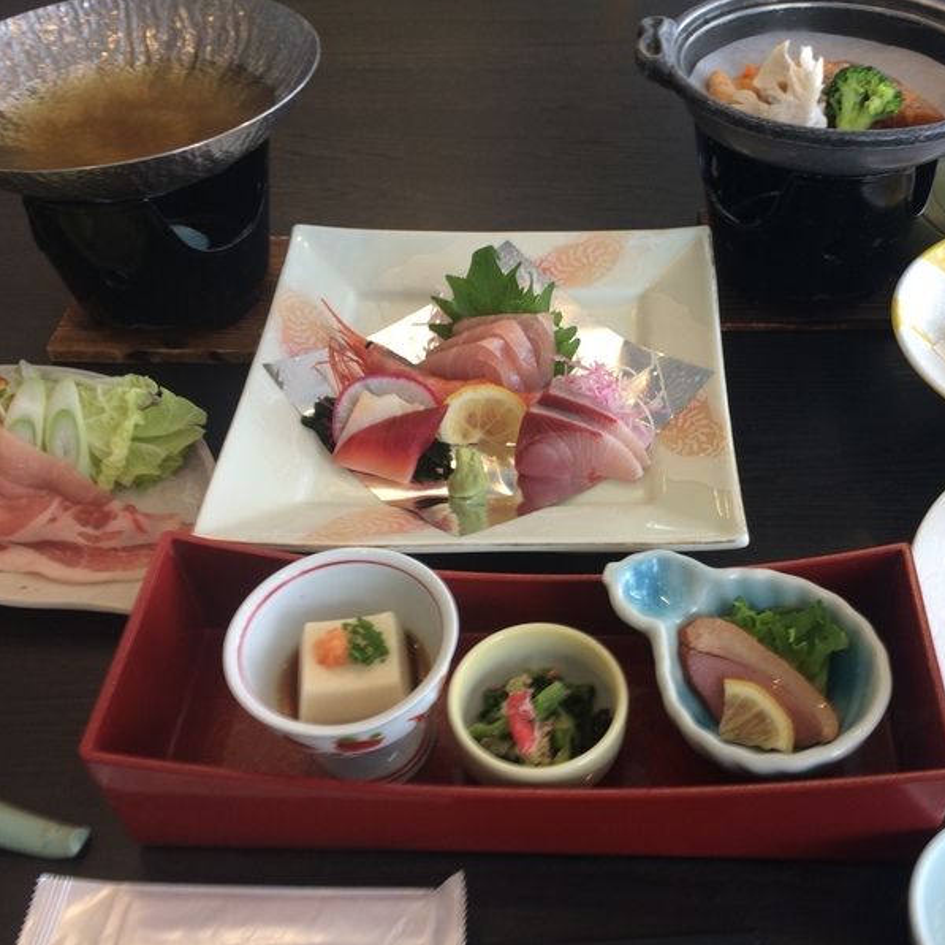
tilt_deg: -46.5
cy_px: 471
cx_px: 580
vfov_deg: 47.2
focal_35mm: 35
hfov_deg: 46.9
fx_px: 1081
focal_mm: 4.15
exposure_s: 1/50
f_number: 2.2
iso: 40
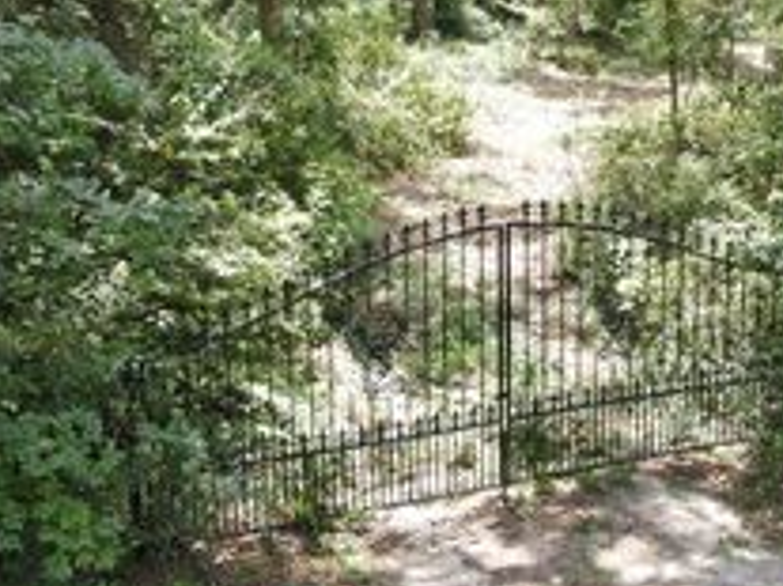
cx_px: 454
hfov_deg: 33.2
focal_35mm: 58
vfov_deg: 25.1
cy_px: 202
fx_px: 1311
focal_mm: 4.5
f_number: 2.8
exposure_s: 1/80
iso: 100
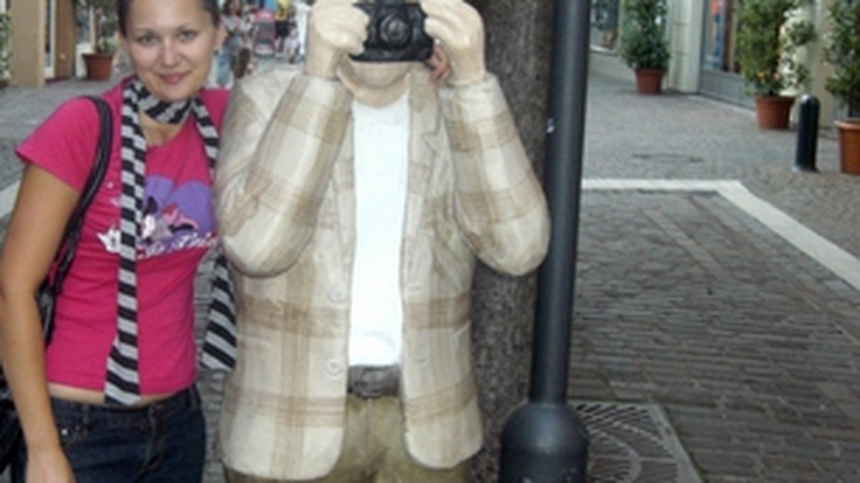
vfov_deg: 19.7
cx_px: 259
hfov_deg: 33.9
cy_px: 194
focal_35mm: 61
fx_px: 1391
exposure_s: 1/60
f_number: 3.1
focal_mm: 6.3
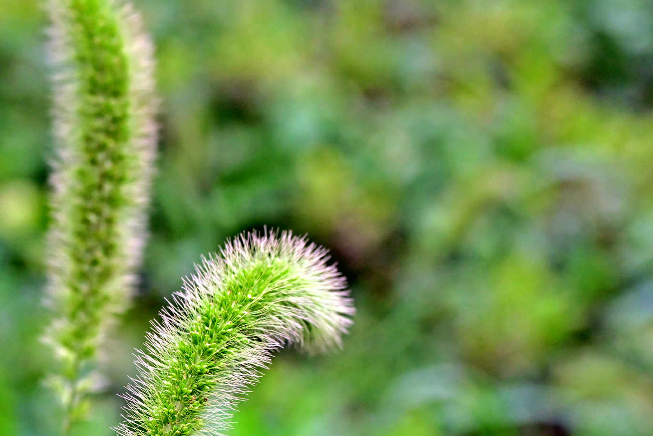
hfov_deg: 14.0
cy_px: 381
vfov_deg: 9.4
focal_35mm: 146
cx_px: 193
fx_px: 2648
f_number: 6
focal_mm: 67
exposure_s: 1/1250
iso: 1250
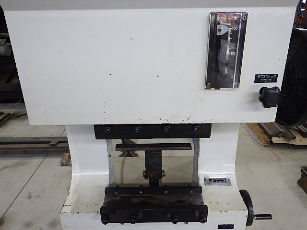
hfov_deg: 63.4
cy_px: 115
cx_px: 154
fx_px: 248
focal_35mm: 28
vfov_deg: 49.7
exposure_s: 1/45
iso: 250
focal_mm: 5
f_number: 3.5
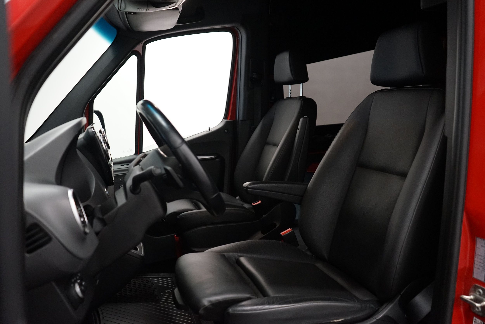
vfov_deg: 45.0
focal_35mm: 29
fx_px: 391
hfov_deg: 63.7
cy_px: 162
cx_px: 242
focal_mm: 29
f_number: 3.5
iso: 4000
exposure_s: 1/160
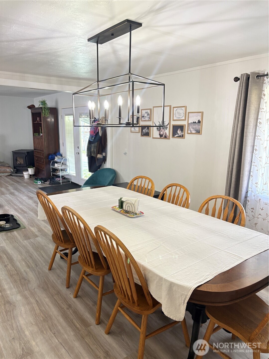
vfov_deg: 67.3
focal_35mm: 26
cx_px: 134
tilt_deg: -11.1
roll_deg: -0.6
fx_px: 269
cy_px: 180
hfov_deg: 53.1
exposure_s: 1/60
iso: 200
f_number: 1.6
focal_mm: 5.96
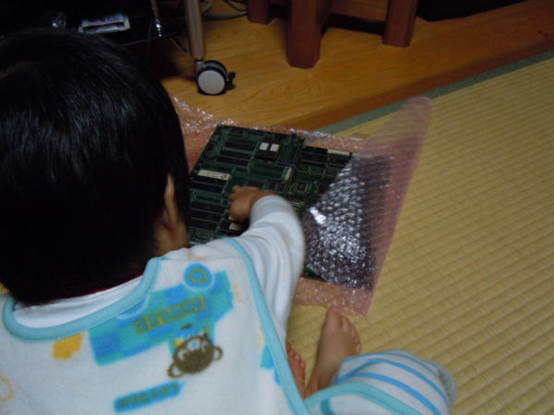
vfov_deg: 46.8
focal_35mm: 30
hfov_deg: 60.0
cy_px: 208
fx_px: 480
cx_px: 277
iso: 400
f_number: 3.5
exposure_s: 1/40
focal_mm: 5.4
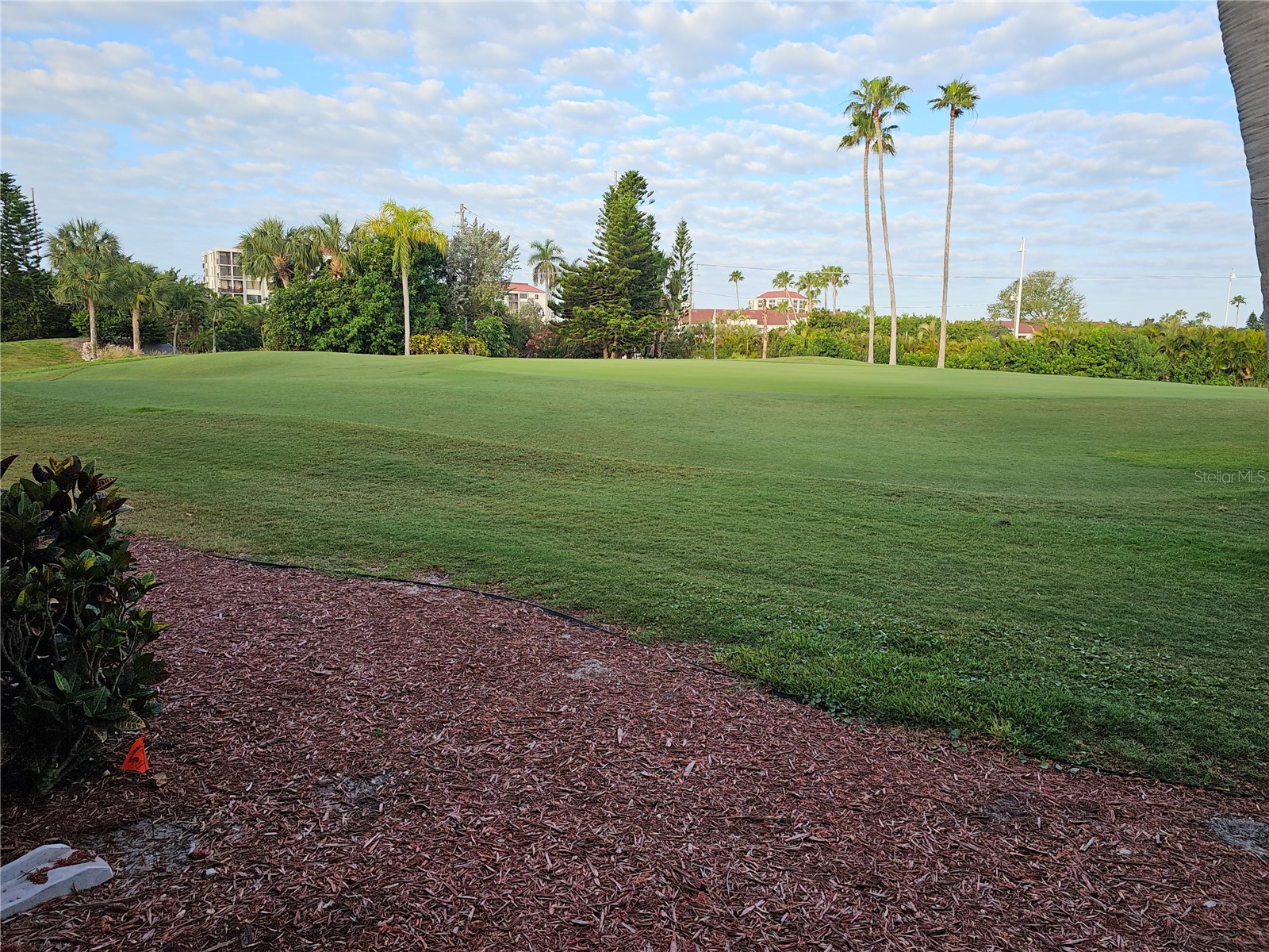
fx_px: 843
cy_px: 476
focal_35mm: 23
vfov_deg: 58.9
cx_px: 634
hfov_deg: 73.9
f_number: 1.7
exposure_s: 1/211
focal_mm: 6.3
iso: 10
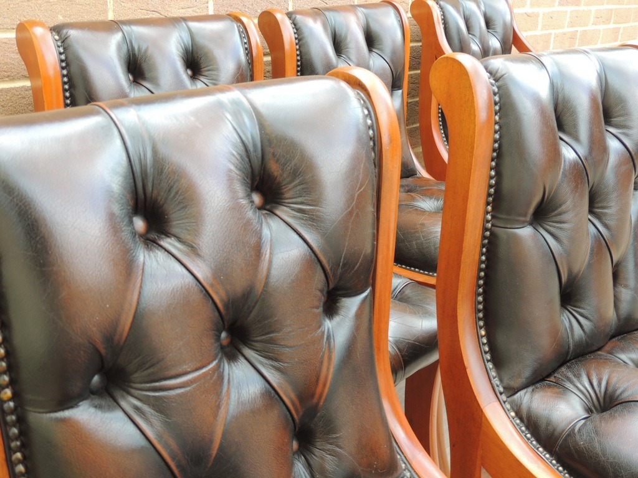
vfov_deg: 36.0
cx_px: 319
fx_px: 737
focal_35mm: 40
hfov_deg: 46.8
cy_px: 239
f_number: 3.3
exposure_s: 1/50
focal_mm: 7.1
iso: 100
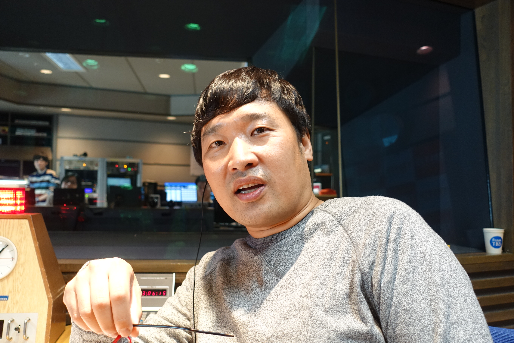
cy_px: 172
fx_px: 485
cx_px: 257
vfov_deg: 38.9
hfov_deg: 55.8
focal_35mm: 34
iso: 640
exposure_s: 1/40
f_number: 2.8
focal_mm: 12.35
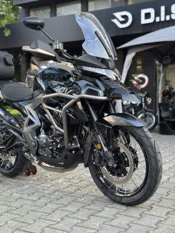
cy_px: 116
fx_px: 323
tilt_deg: -1.6
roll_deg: -0.3
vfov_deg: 39.6
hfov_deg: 30.3
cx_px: 88
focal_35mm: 48
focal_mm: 6.86
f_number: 1.78
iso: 125
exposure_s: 1/146
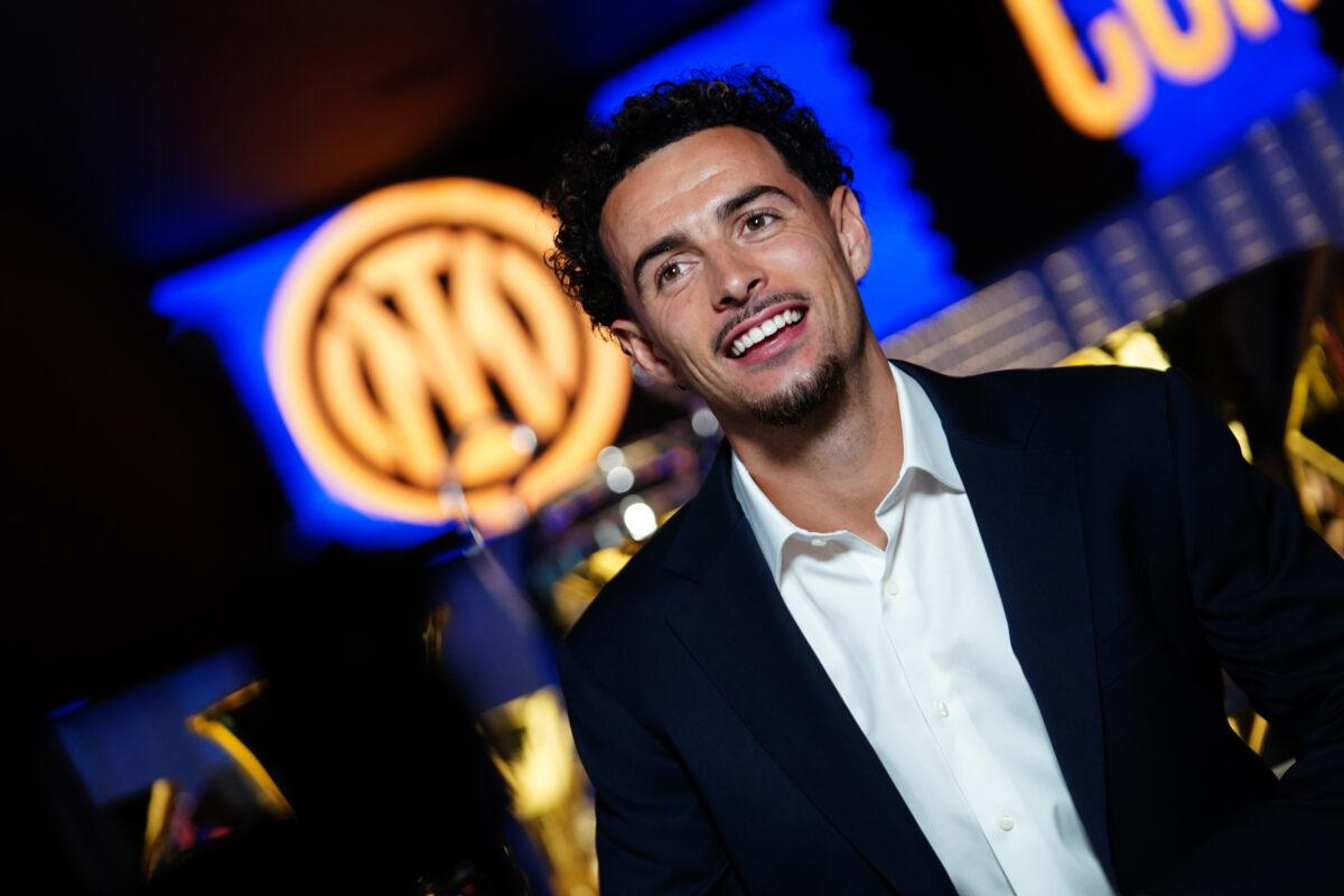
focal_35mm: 105
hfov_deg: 19.5
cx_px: 672
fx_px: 3920
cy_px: 448
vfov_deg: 13.0
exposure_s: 1/640
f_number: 3.2
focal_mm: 105
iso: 1600
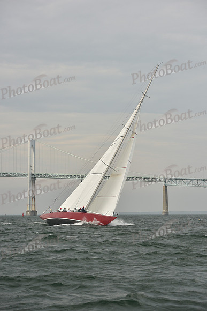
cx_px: 104
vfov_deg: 23.9
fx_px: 733
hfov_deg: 16.1
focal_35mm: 85
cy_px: 156
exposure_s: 1/500
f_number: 6.3
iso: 250
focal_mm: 85
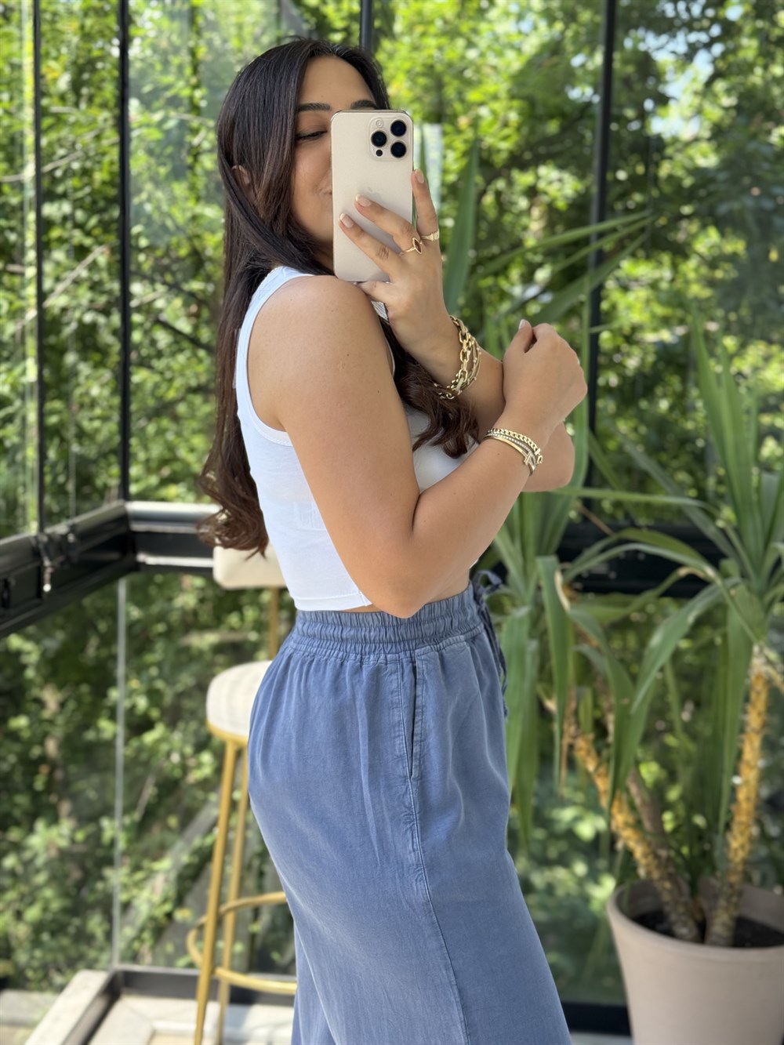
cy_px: 522
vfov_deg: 39.7
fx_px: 1449
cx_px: 392
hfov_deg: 30.3
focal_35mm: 48
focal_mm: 6.76
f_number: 1.78
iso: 64
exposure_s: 1/312
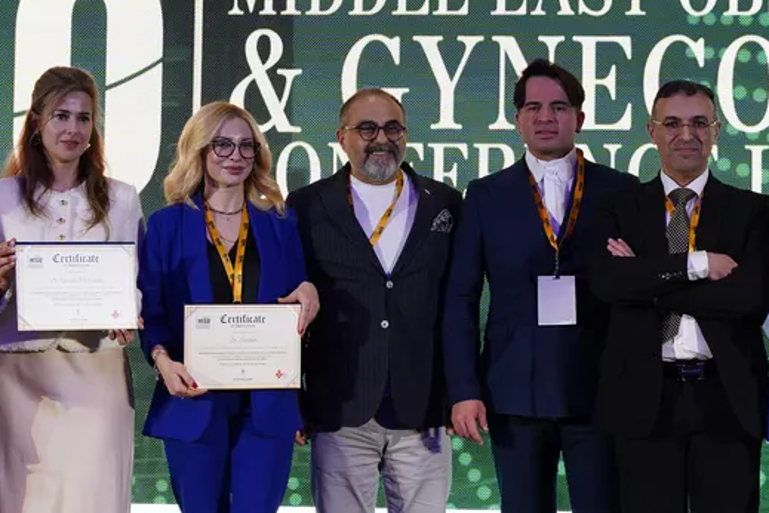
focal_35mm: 104
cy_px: 252
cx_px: 443
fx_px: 2221
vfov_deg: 13.2
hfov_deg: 19.6
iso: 1600
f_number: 4
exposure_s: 1/100
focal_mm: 36
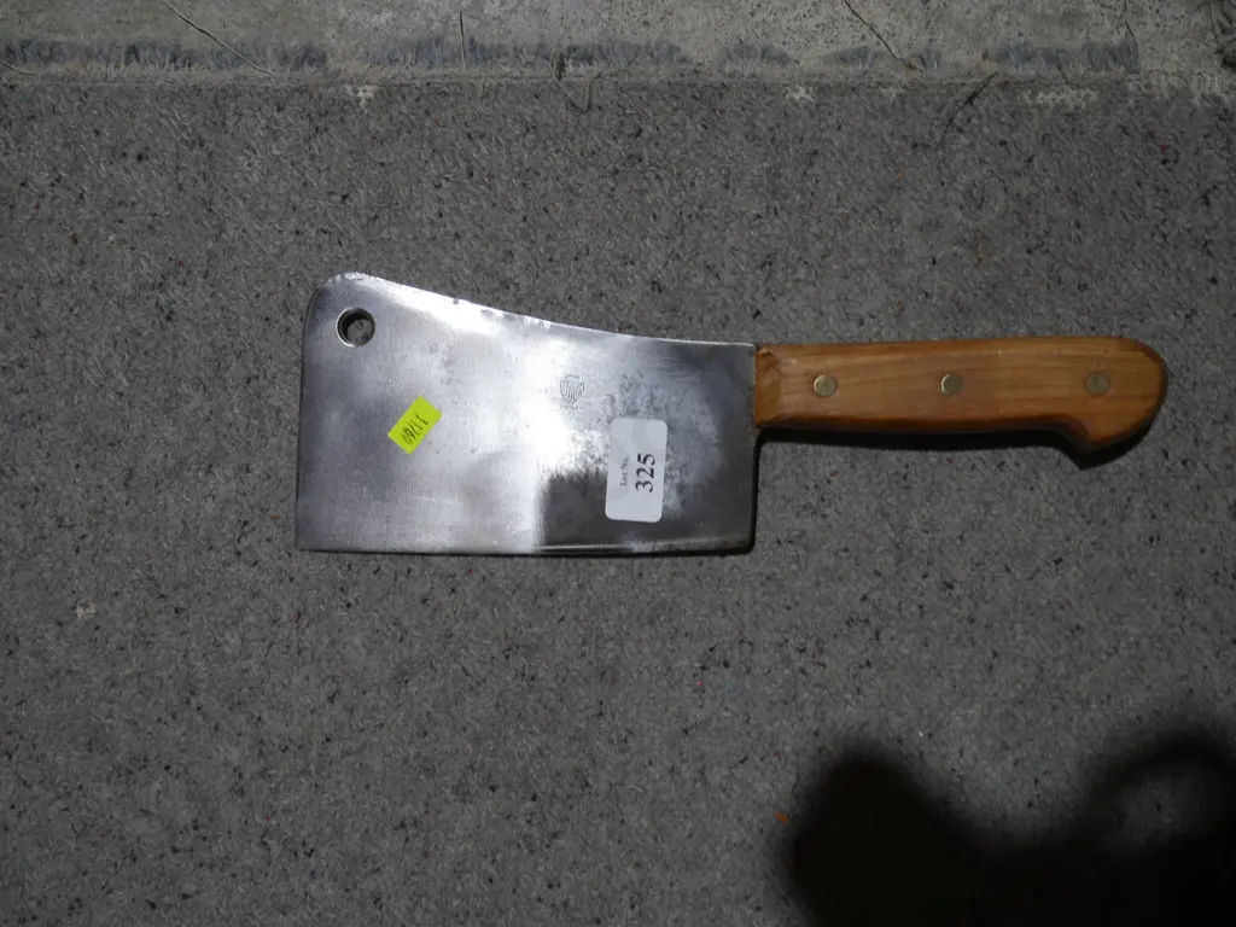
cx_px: 618
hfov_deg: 56.8
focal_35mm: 32
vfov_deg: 44.2
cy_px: 464
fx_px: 1143
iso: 200
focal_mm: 16
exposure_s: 1/80
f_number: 3.6
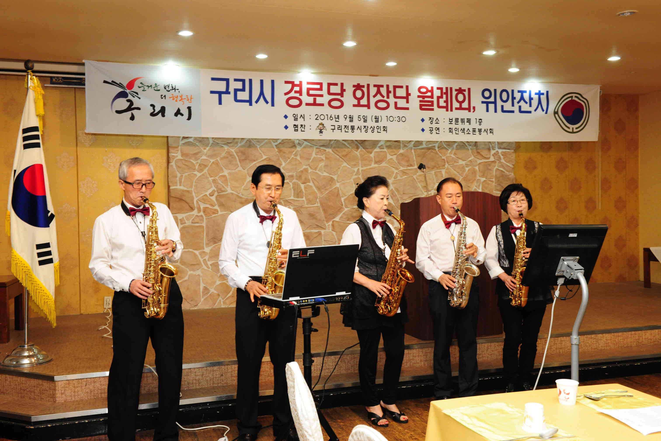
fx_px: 698
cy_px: 220
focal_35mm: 38
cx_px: 330
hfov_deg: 50.7
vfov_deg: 35.1
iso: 1600
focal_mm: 38
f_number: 7.1
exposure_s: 1/60
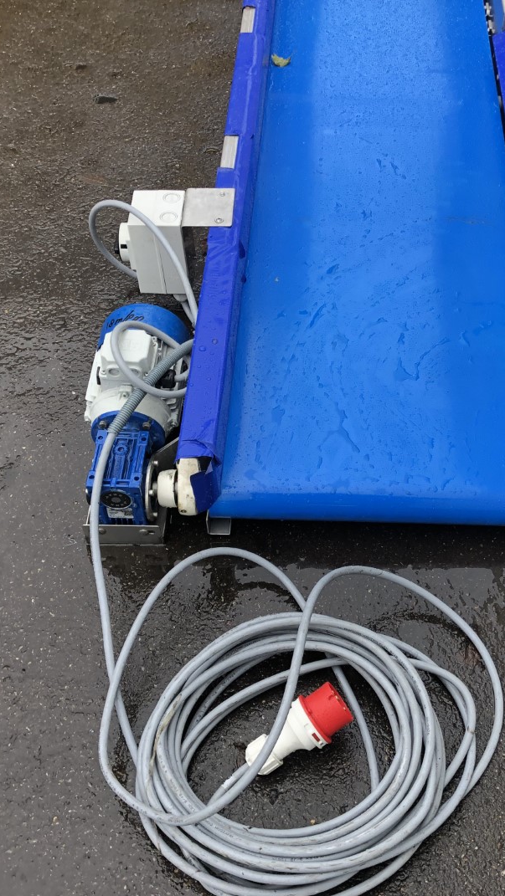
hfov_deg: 28.7
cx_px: 358
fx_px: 975
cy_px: 451
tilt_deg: -49.2
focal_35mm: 41
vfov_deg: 49.4
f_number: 1.8
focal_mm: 4
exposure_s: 1/120
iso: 64
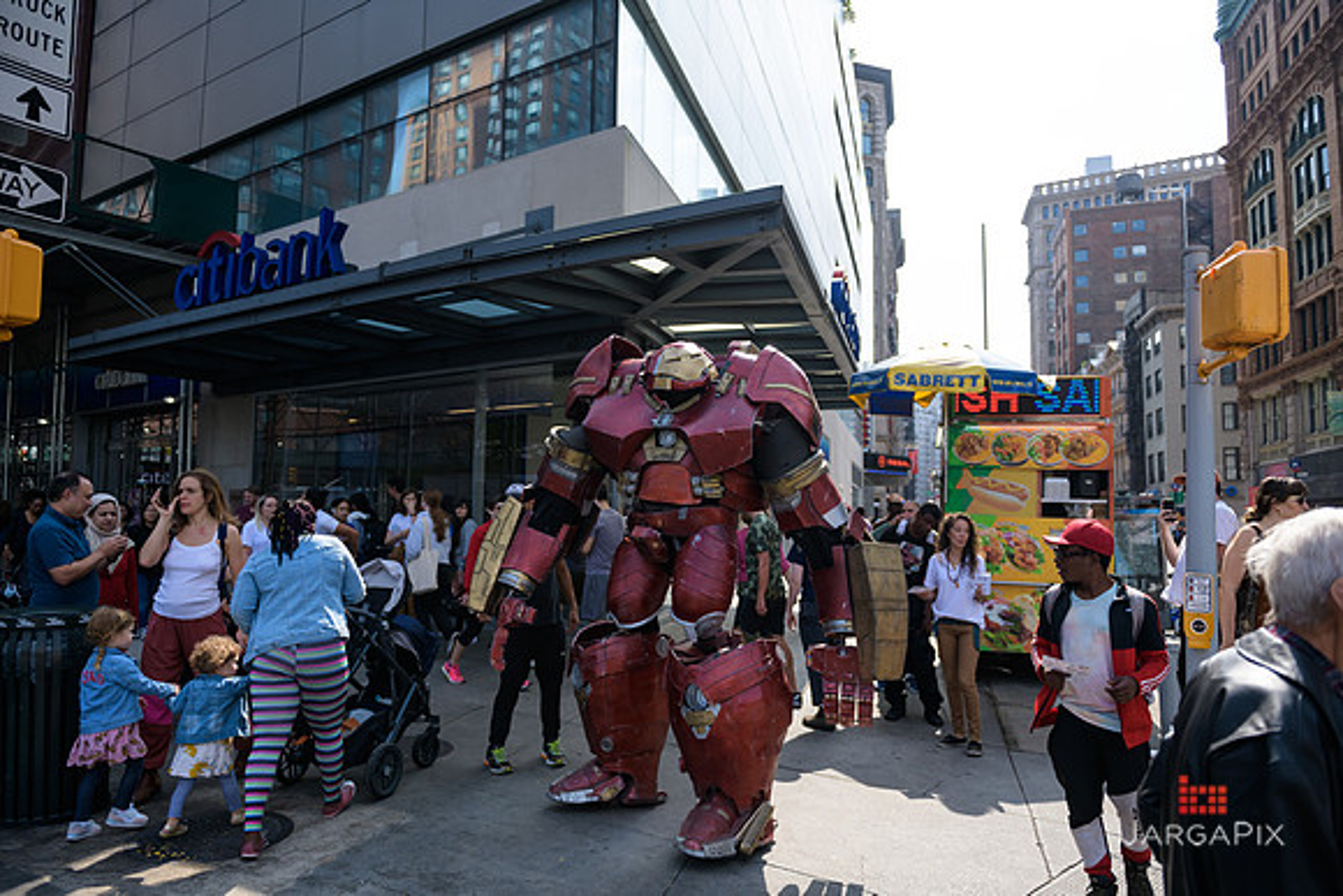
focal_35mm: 24
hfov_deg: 73.7
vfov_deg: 53.2
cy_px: 448
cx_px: 672
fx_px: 896
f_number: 3.2
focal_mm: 24
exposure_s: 1/2000
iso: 200
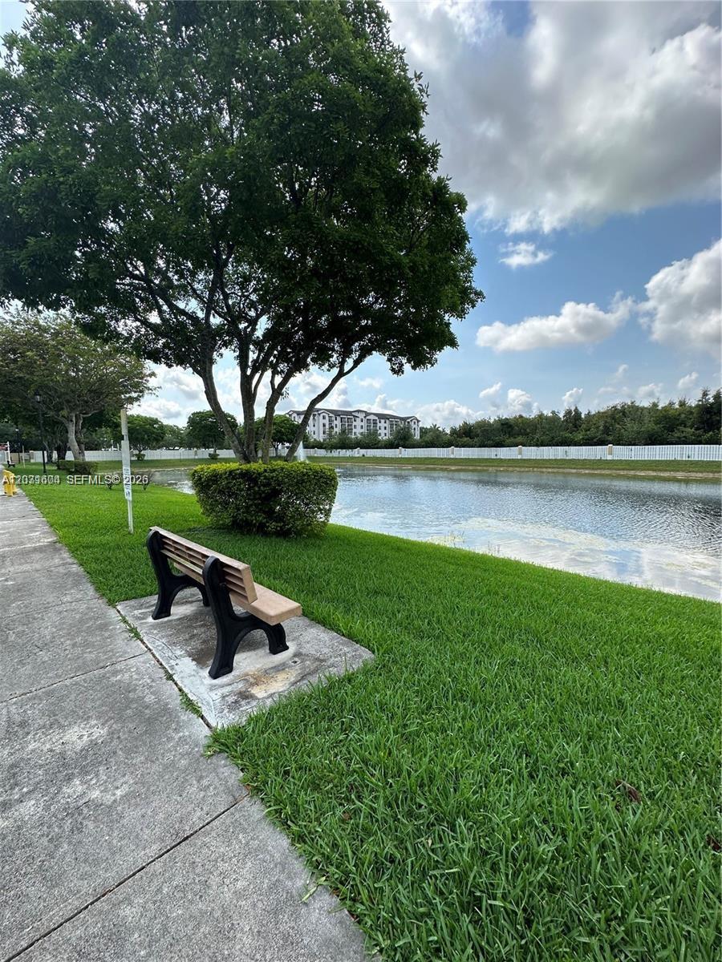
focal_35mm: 14
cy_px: 481
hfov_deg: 85.7
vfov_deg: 102.1
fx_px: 389
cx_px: 361
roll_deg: -1.4
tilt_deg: -6.5
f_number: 2.2
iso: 50
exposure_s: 1/1618
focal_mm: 2.22
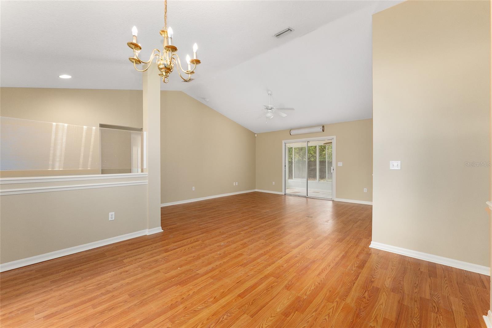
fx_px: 191
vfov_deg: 81.2
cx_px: 246
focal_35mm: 14
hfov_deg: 104.3
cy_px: 164
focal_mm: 14
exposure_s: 1/30
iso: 2500
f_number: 7.1
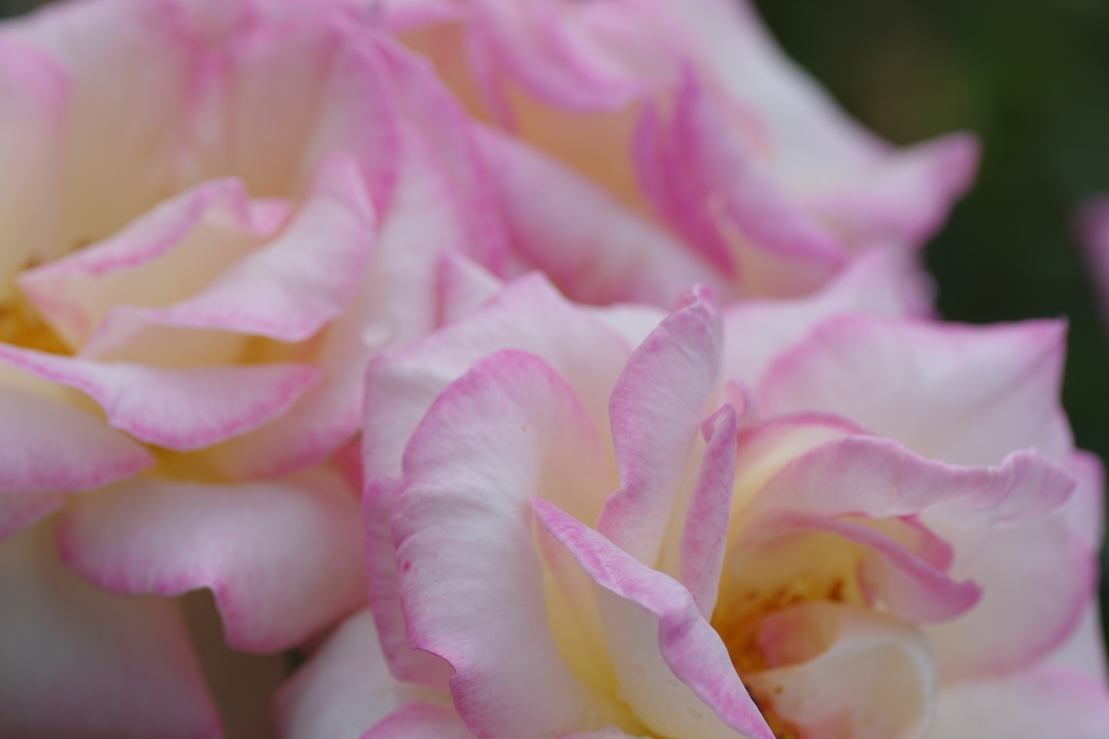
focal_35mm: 159
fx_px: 4898
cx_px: 522
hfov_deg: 12.9
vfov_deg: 8.6
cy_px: 408
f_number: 5.6
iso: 100
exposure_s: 1/320
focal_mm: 90
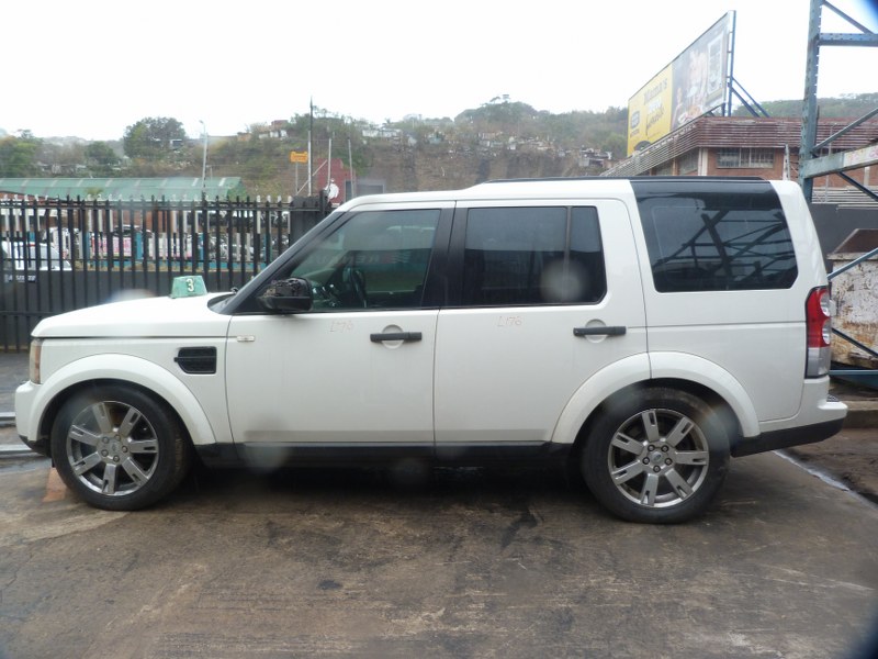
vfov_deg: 54.9
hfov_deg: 69.4
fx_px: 634
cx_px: 439
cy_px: 330
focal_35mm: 25
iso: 80
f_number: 2.8
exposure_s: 1/125
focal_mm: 4.5
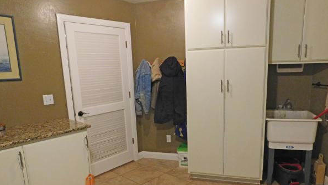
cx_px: 166
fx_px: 235
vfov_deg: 42.5
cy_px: 119
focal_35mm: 27
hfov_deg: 69.9
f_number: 3
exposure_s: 1/25
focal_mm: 4
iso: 400
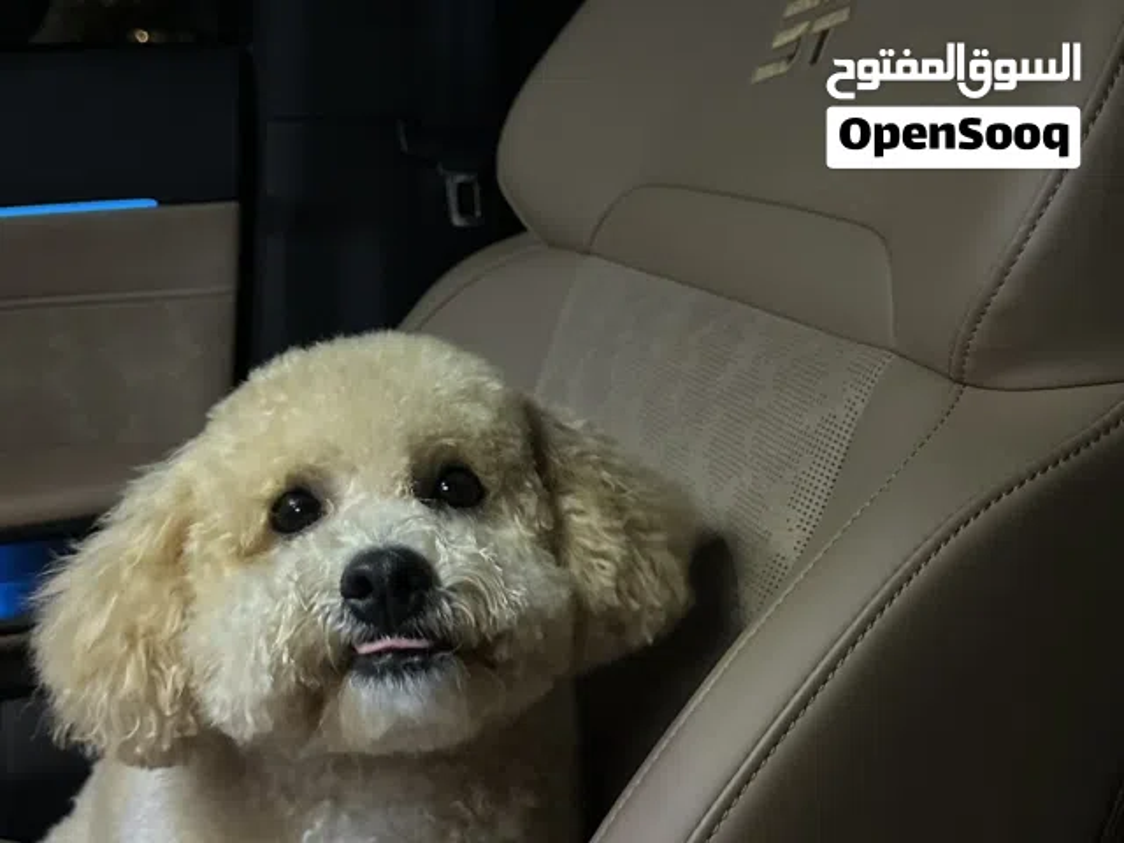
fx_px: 779
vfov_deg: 56.8
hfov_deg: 71.6
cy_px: 422
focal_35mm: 24
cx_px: 562
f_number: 1.78
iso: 1250
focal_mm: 6.86
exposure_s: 1/30
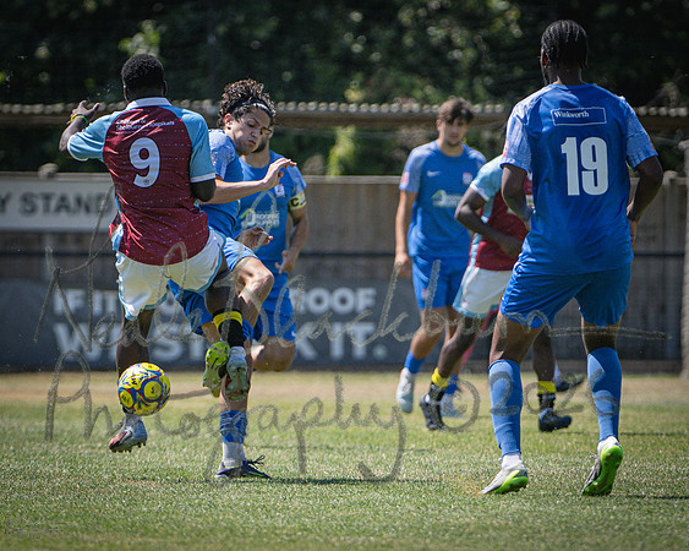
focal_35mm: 576
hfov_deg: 3.4
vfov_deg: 2.7
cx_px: 251
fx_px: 11737
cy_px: 313
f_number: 4
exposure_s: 1/2500
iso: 400
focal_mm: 270
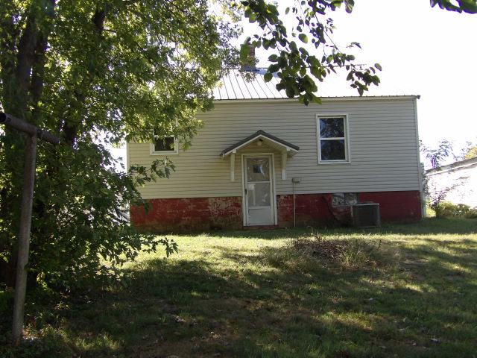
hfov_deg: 47.9
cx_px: 238
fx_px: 537
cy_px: 179
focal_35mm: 39
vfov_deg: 36.8
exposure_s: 1/151
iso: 100
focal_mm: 7
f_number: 3.7
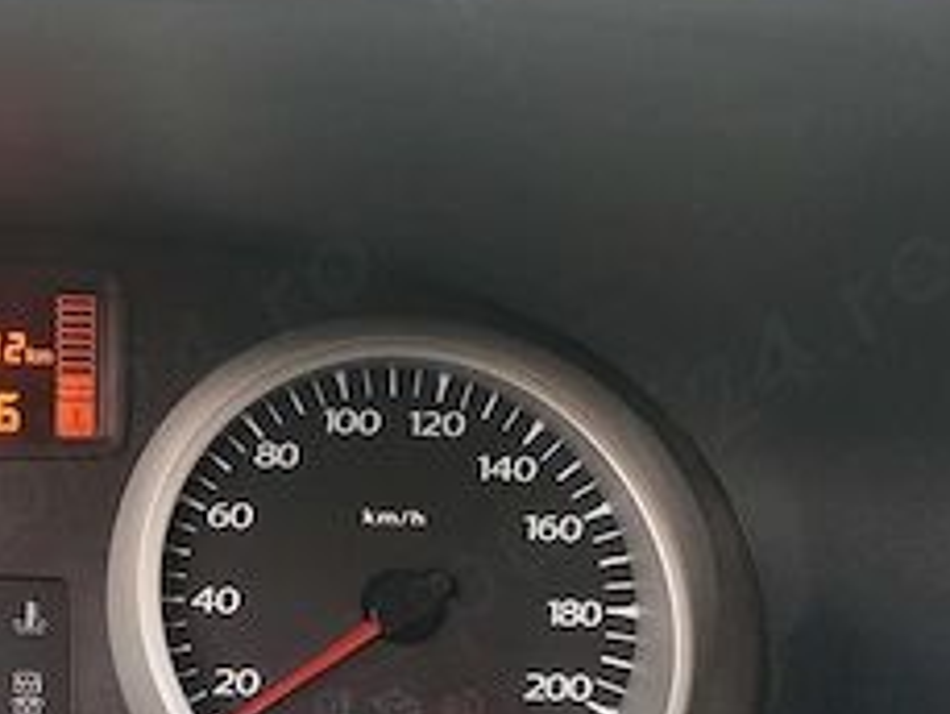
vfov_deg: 21.6
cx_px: -187
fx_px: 1867
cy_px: 473
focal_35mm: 68
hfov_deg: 25.6
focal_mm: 5.4
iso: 320
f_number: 1.8
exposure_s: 1/100
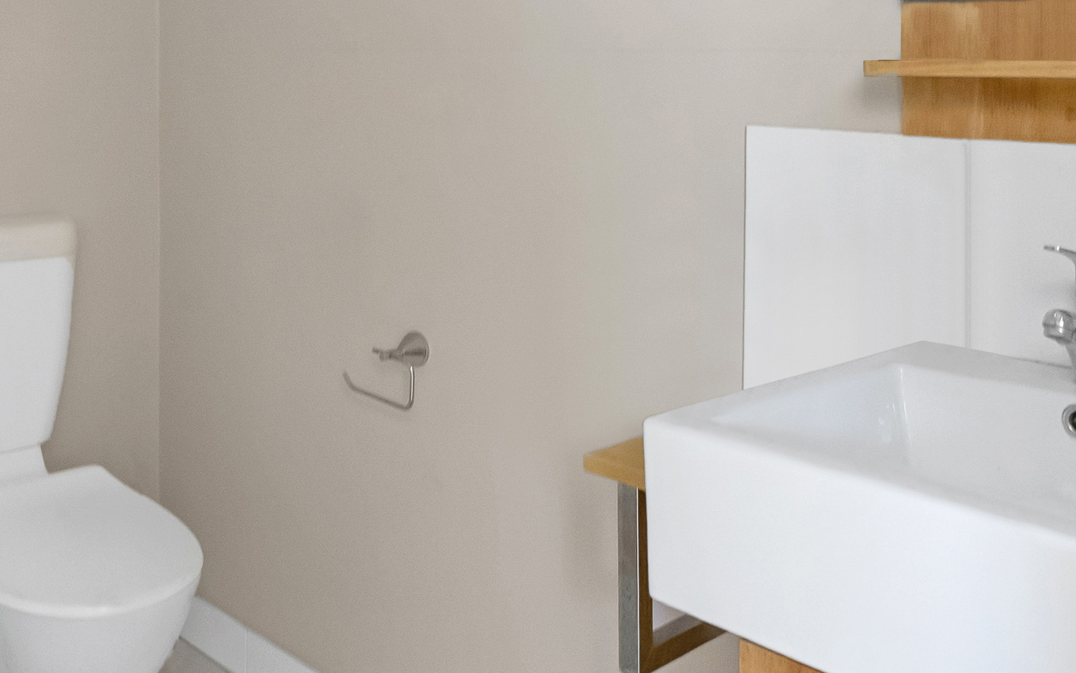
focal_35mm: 40
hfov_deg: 46.9
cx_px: 230
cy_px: 43
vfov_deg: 30.3
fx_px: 1173
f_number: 5
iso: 2500
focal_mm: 16
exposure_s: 1/4
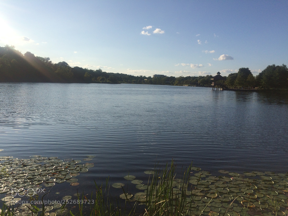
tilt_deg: -4.0
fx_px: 241
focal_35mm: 29
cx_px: 144
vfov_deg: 48.2
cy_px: 108
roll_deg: -1.1
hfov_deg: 61.7
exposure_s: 1/4115
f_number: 2.2
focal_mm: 4.15
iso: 32
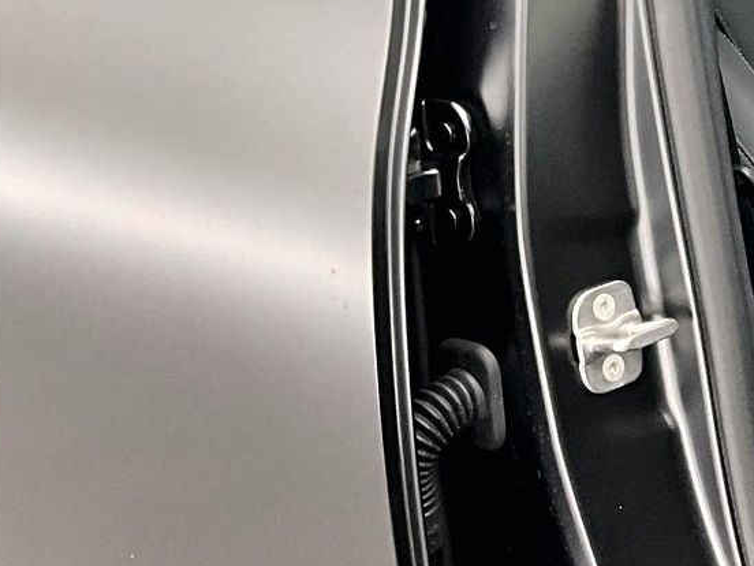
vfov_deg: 17.3
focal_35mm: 84
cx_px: 1083
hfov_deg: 20.4
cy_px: 33
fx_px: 1830
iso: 250
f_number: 1.8
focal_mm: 3
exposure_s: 1/30
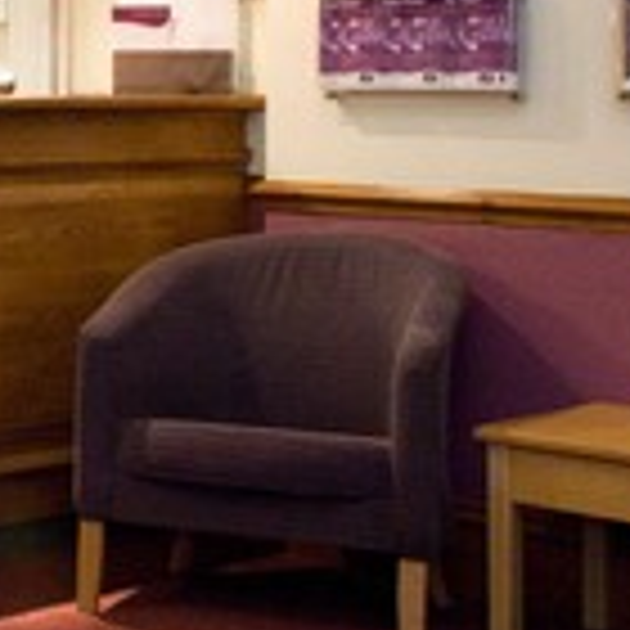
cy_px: 99
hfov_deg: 16.6
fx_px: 1915
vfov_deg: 18.5
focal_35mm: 93
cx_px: -382
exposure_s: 1/1.67
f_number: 8
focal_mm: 20
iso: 400
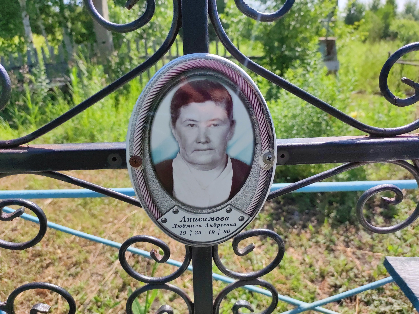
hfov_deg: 69.4
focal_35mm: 25
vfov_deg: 54.9
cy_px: 157
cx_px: 210
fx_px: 303
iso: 400
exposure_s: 1/10000
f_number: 1.79
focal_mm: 4.7
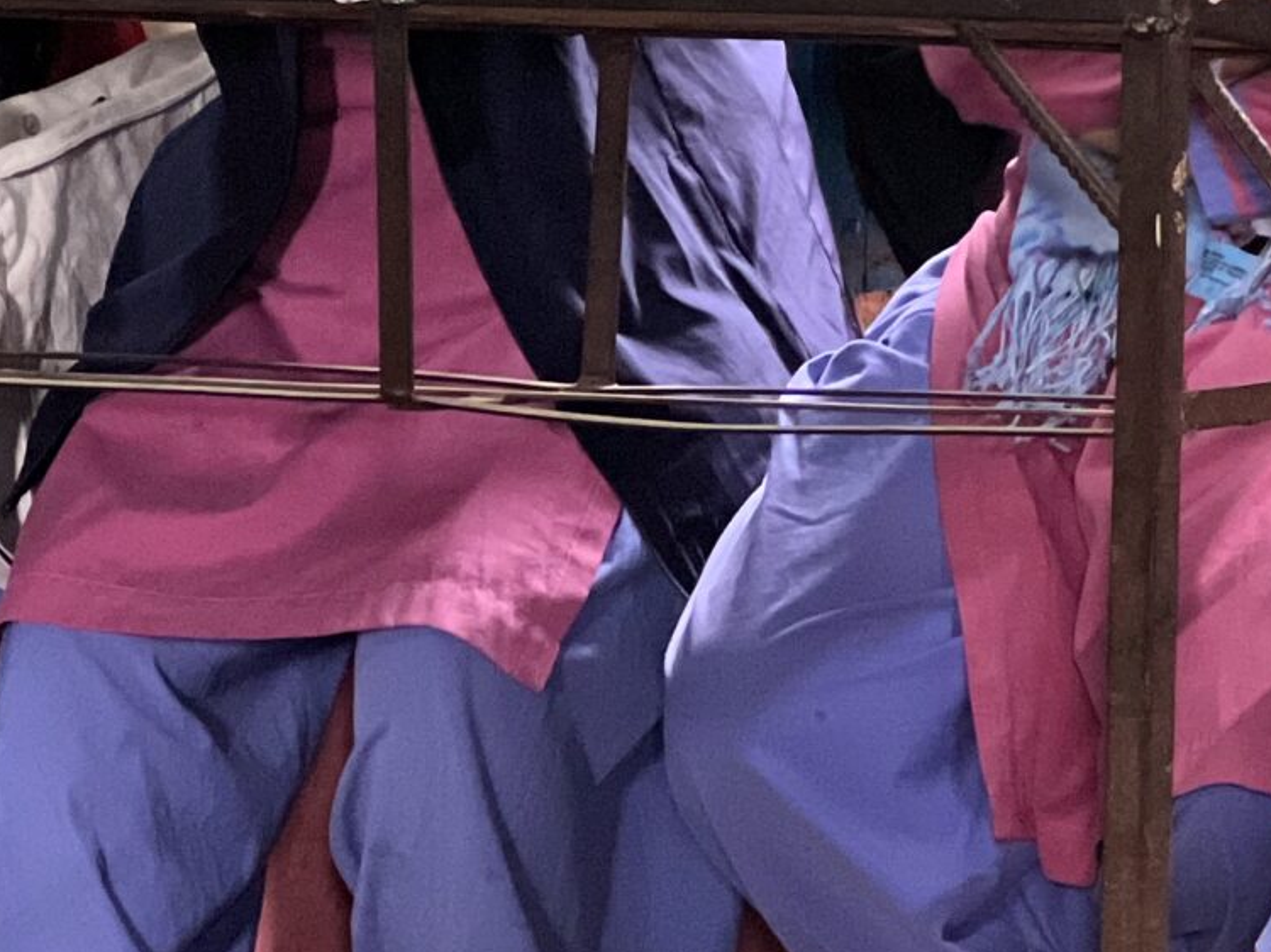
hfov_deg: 7.5
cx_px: 1185
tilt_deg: -2.5
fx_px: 9654
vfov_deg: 5.6
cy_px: 14
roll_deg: -0.9
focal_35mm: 263
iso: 400
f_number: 2.8
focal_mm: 9
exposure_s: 1/25
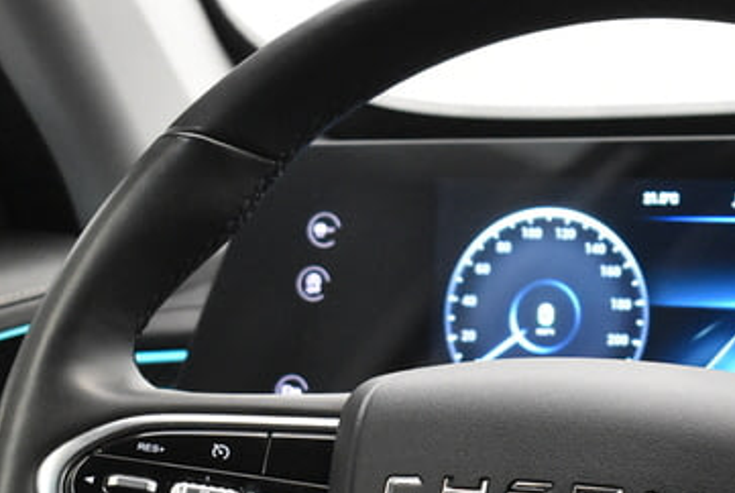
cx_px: 588
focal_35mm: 127
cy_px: 497
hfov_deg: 16.0
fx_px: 2597
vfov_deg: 10.7
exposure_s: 1/50
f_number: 4.5
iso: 5000
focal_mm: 34
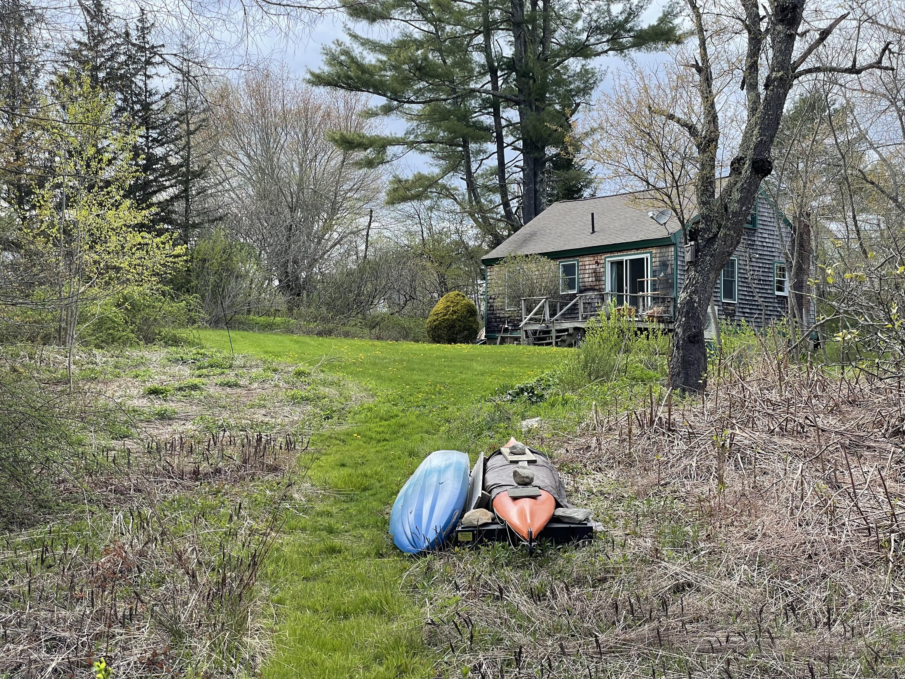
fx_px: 1359
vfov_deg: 28.0
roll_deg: -0.3
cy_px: 340
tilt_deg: +4.0
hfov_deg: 36.8
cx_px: 452
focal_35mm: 52
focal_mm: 6
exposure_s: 1/421
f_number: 2
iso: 25
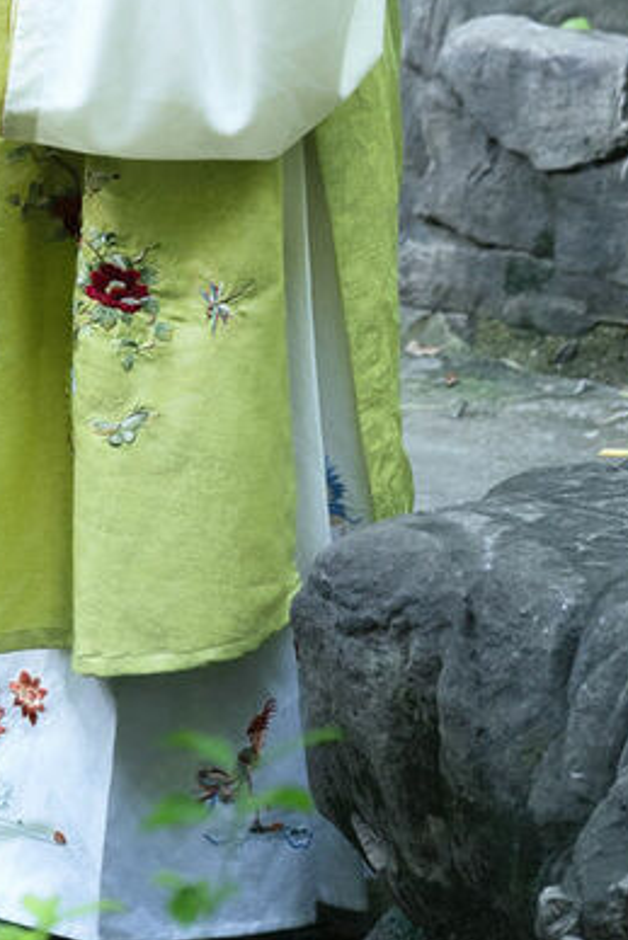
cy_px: -506
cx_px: 133
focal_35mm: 292
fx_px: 7633
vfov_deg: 6.9
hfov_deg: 4.7
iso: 800
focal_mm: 72
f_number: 4
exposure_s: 1/200
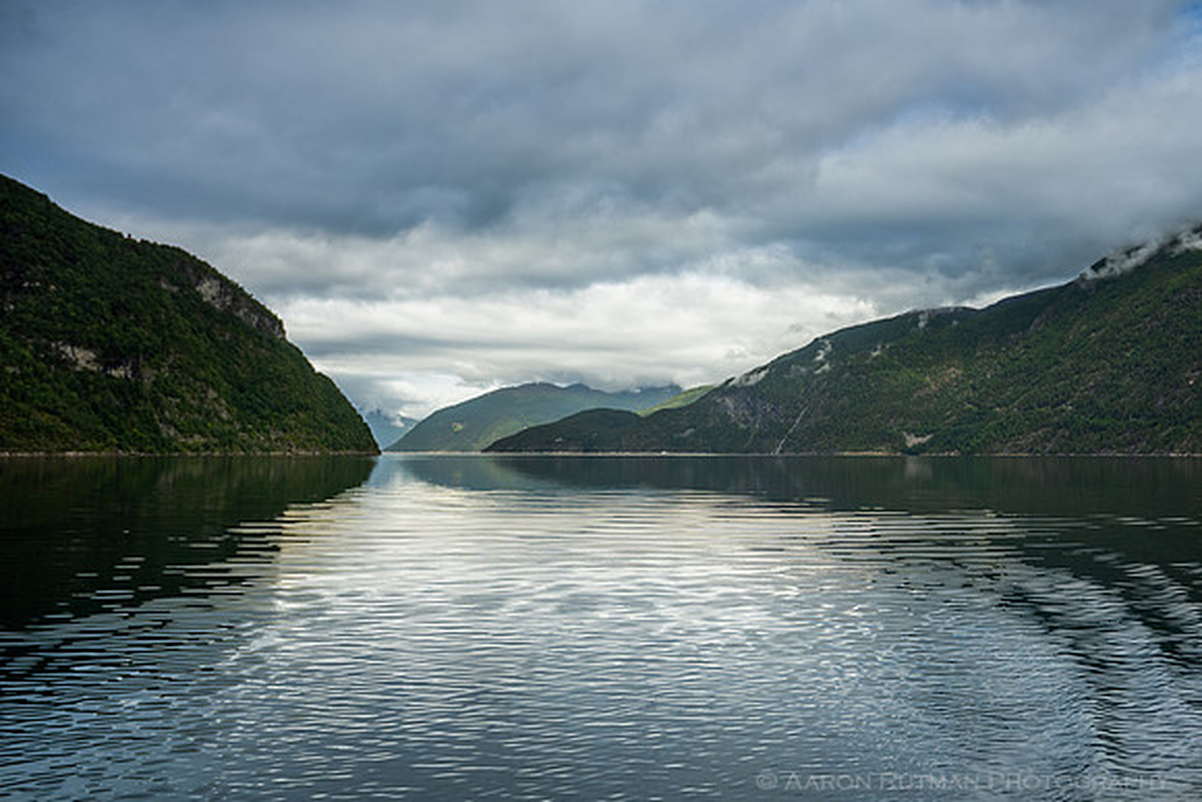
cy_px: 401
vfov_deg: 52.5
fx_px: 814
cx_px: 601
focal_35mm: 24
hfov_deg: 72.9
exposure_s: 1/400
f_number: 4
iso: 200
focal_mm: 24
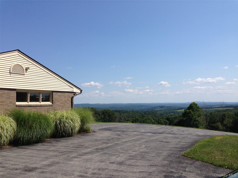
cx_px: 119
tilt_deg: +3.6
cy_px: 89
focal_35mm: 33
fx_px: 227
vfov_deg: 42.9
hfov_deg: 55.4
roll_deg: +0.4
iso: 50
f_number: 2.4
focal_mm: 4.12
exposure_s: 1/2358
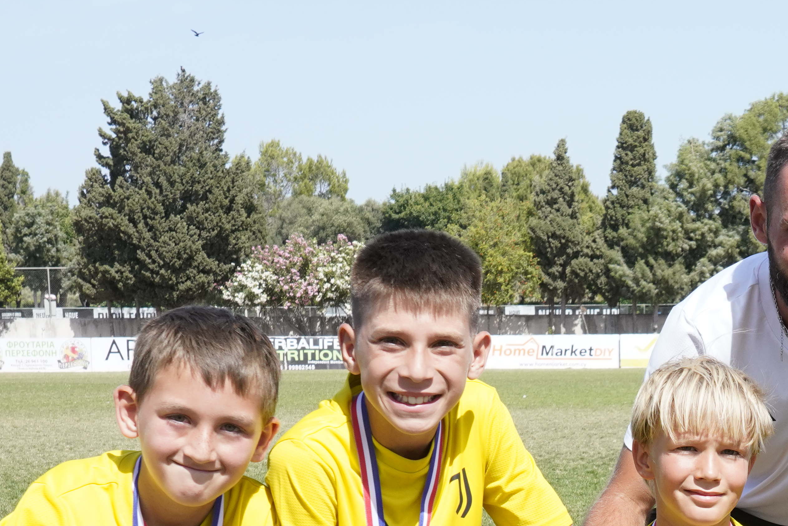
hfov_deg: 18.1
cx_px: 815
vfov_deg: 12.2
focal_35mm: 110
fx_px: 2408
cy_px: 626
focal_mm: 35
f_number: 10
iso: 800
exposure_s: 1/800
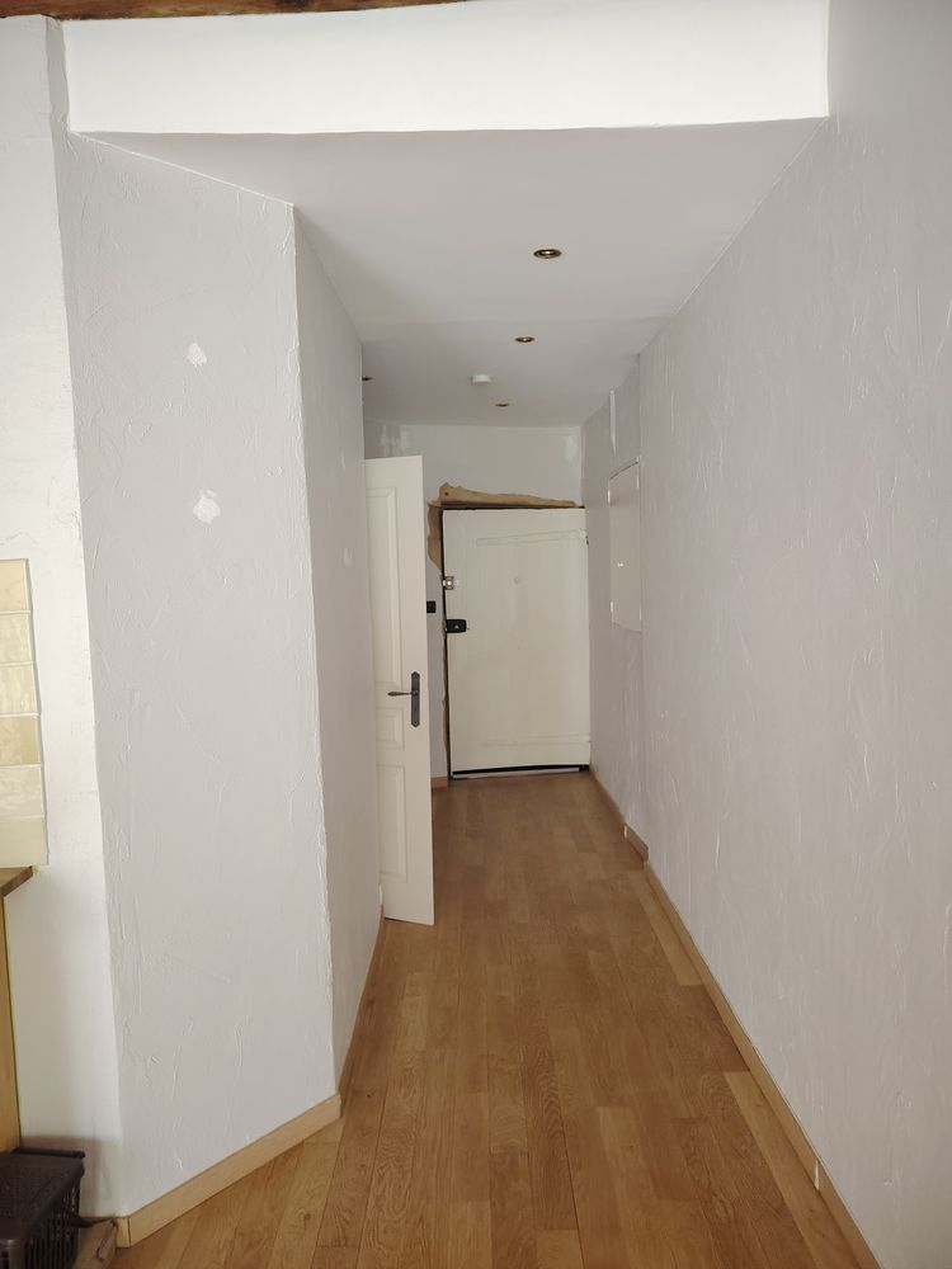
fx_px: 880
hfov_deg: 56.8
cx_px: 476
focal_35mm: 24
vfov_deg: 71.6
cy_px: 634
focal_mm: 5.25
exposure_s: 1/25
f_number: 1.75
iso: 4919
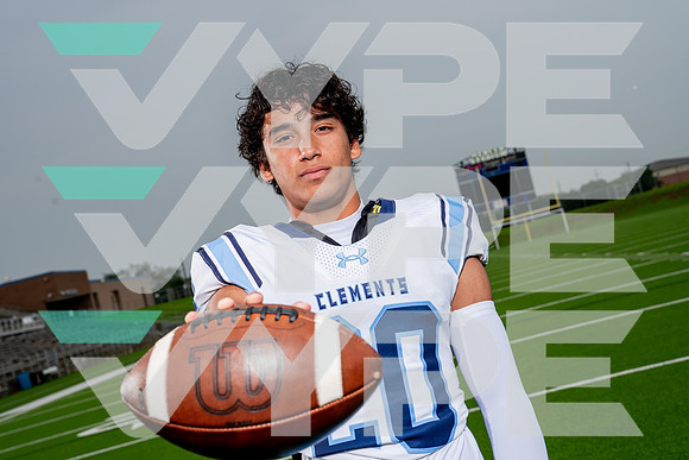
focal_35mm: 52
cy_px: 230
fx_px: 995
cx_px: 344
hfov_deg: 38.2
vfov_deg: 26.0
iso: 160
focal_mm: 52
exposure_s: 1/250
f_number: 8
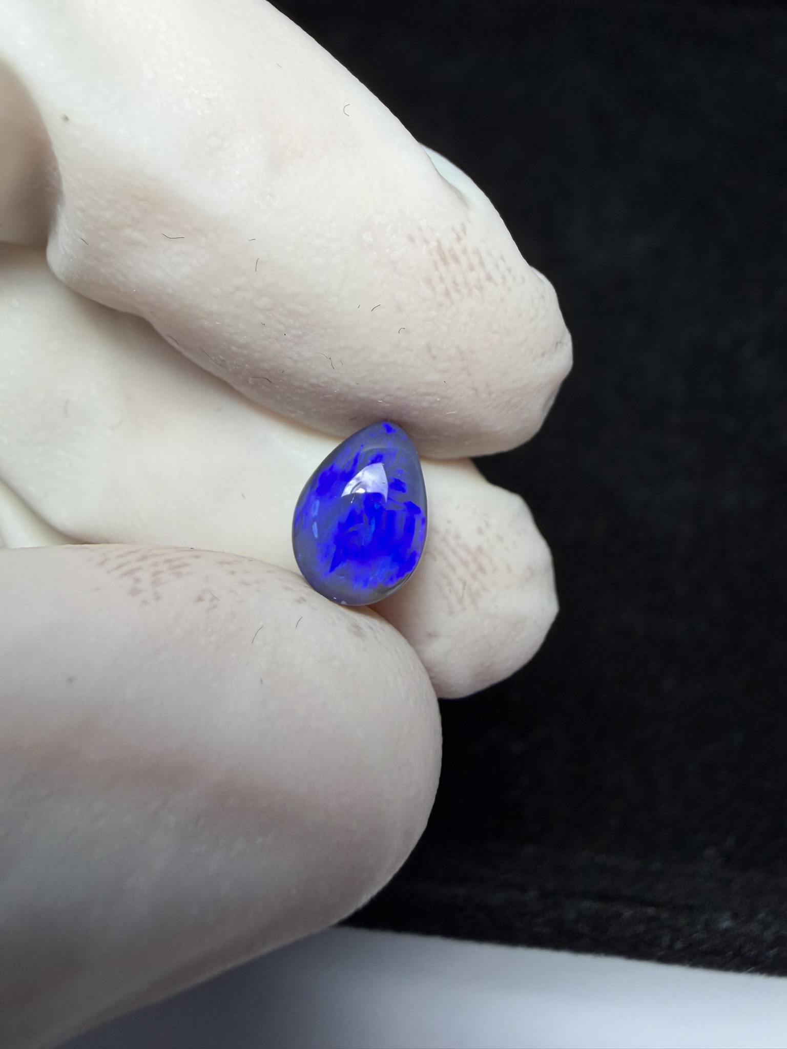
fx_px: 788
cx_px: 394
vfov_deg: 67.3
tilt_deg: -64.3
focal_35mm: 26
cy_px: 524
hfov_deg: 53.1
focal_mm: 2.22
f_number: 2.2
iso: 64
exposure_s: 1/100
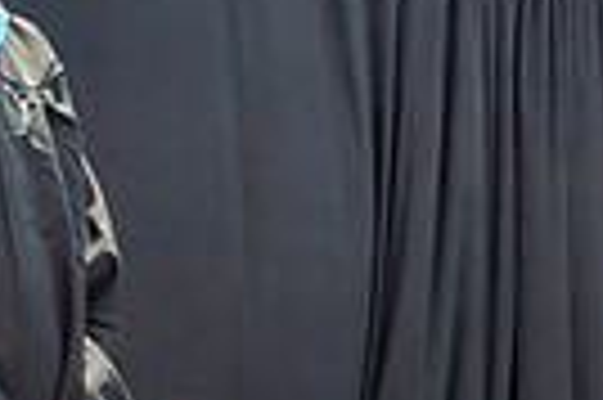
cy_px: 729
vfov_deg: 8.2
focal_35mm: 161
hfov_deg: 11.7
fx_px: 2693
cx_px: 1125
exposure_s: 1/800
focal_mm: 17
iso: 200
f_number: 7.1
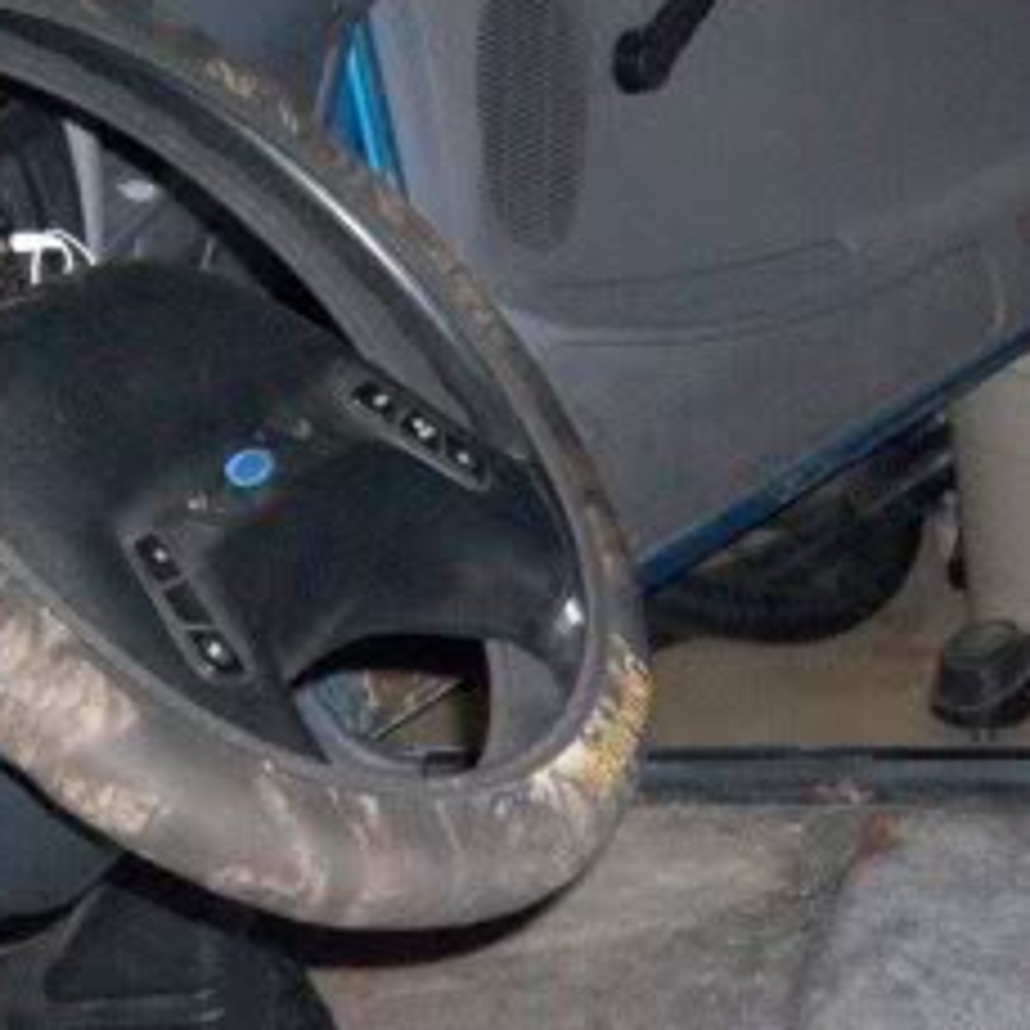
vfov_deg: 16.0
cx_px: 1088
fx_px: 3535
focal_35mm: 105
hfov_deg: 16.2
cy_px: 1228
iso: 320
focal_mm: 5.7
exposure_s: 1/60
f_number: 2.8
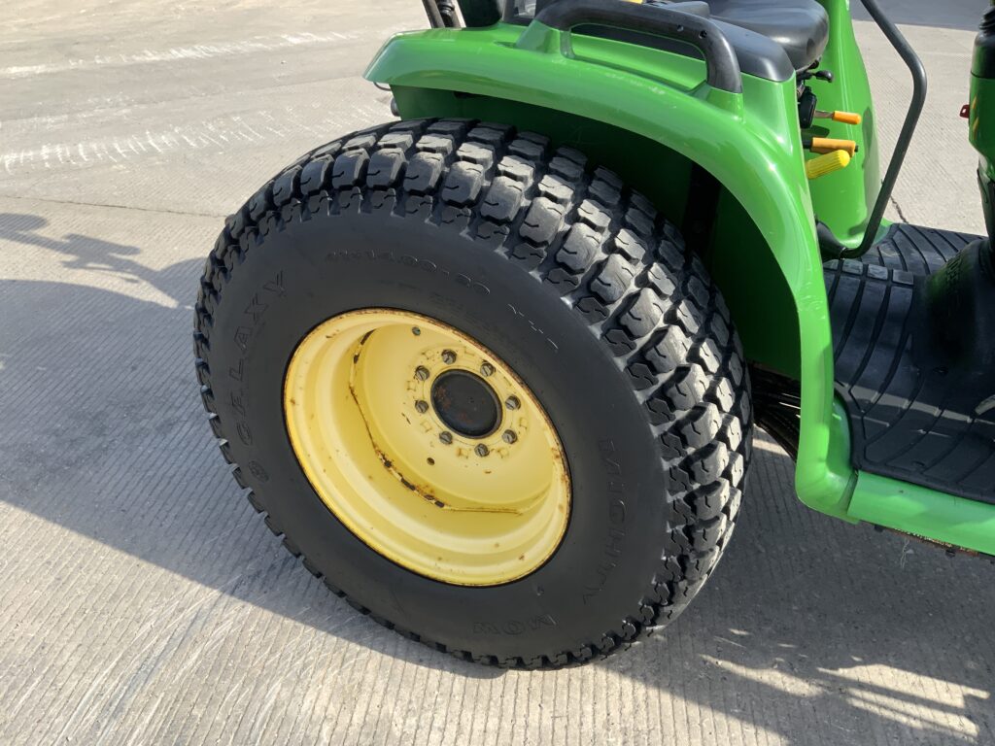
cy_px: 373
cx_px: 498
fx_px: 834
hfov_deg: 61.7
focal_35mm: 29
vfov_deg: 48.2
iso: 16
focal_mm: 3
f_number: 1.8
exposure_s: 1/674
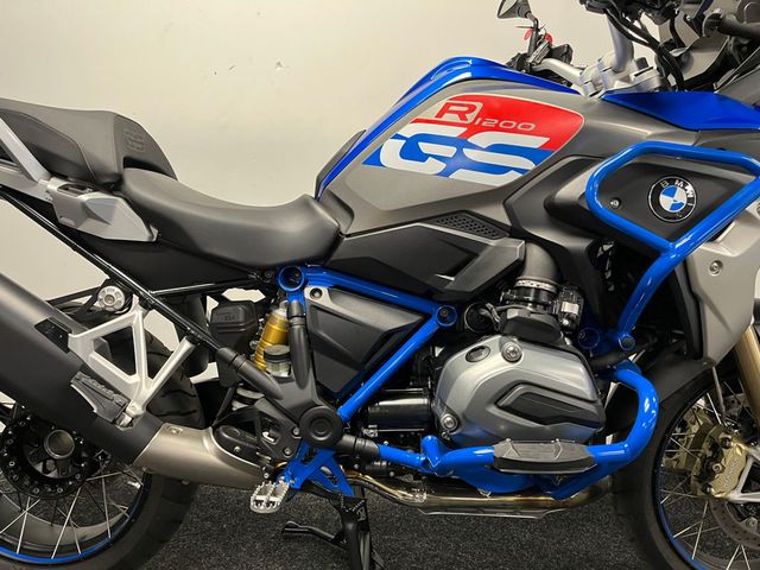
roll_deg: -0.8
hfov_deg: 67.3
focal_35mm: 26
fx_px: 571
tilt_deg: -7.7
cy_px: 285
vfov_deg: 53.1
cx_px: 380
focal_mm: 5.1
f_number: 1.6
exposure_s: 1/50
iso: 200
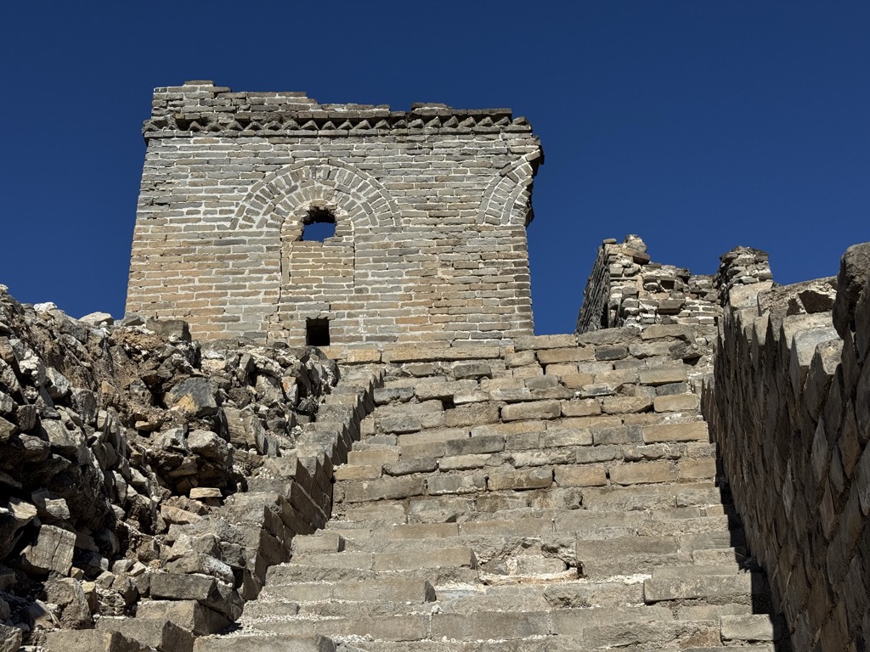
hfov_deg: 39.7
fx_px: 1206
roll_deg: +1.7
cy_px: 326
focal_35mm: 48
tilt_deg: +26.9
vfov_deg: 30.3
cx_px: 435
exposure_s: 1/9009
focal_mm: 6.76
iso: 64
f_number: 1.78
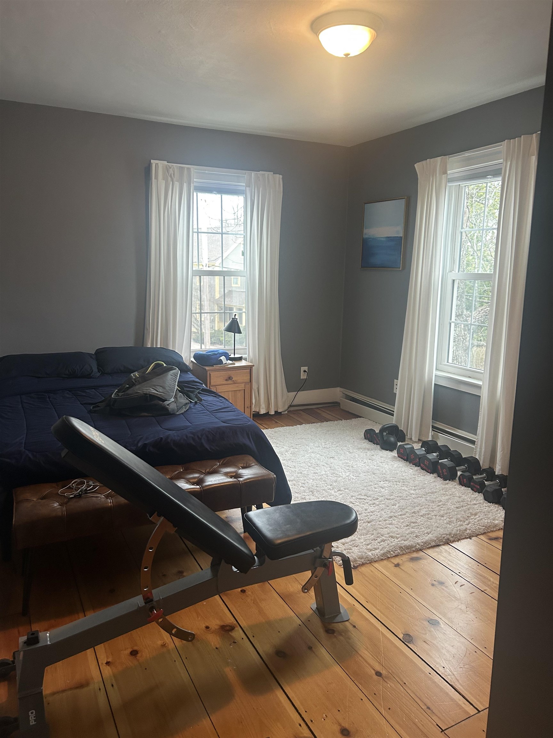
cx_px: 276
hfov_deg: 53.1
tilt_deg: -9.4
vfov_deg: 67.3
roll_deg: -0.9
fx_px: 554
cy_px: 369
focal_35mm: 26
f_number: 1.5
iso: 125
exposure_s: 1/60
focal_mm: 5.7
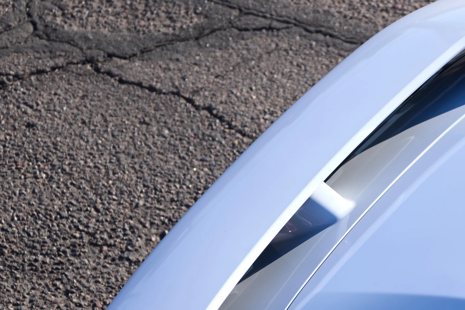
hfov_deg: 4.6
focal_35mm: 446
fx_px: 5761
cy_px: 276
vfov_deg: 3.1
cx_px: 419
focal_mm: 212
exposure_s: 1/160
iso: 200
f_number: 5.6
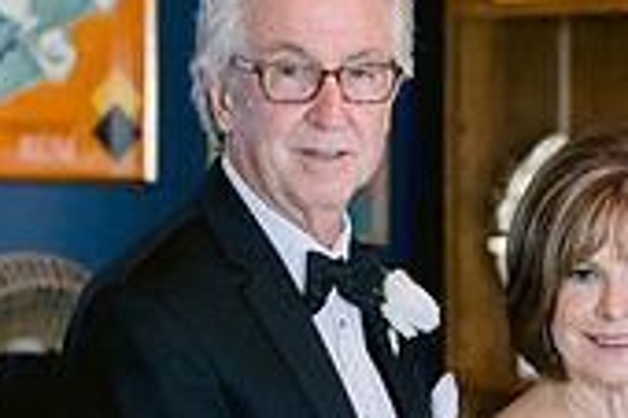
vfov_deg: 8.0
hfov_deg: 11.8
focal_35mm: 171
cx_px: 754
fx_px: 2980
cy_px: 442
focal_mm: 50
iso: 3200
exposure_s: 1/200
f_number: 2.5
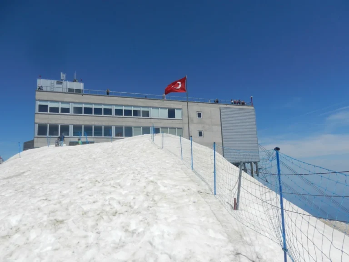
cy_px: 131
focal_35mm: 25
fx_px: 252
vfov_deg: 54.9
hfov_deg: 69.4
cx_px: 174
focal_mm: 4.5
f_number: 7
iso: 160
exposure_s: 1/800
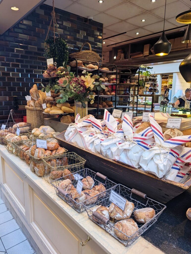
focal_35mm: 24
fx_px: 176
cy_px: 127
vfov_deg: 71.5
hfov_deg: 56.9
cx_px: 96
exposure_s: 1/100
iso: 223
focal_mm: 6.9
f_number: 1.68
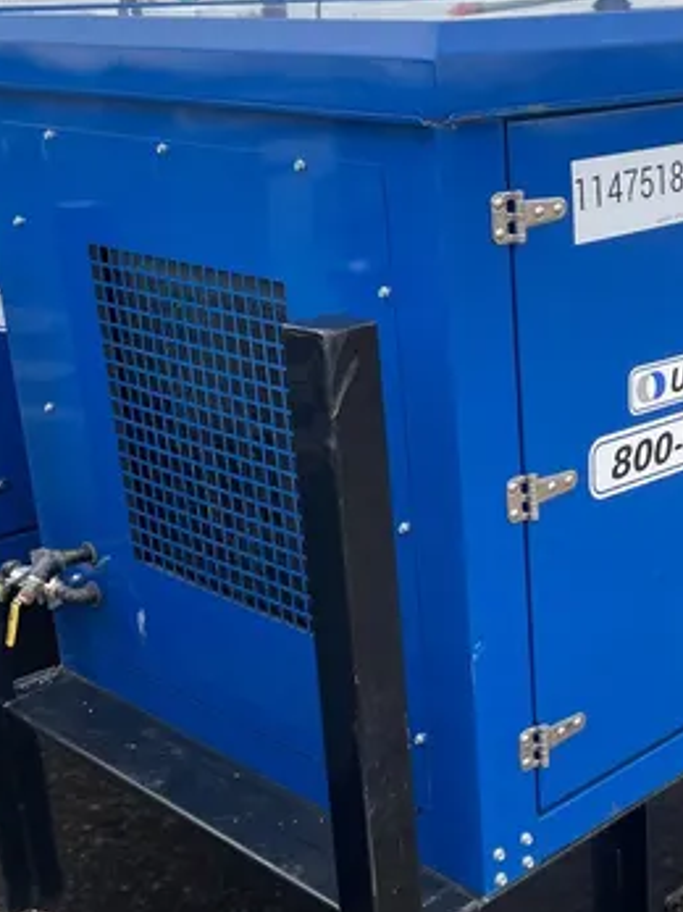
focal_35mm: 55
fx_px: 1448
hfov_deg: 25.7
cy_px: 503
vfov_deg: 34.9
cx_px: 620
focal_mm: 4.2
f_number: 1.6
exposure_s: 1/640
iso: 32
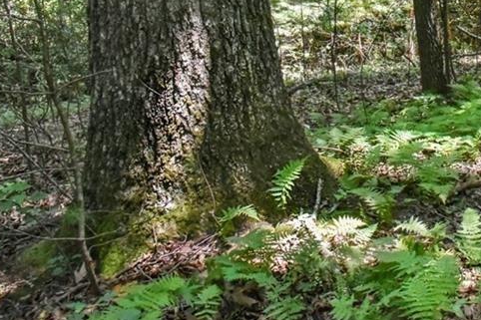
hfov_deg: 35.9
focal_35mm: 51
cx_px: 455
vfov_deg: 25.1
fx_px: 681
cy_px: -3
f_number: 11
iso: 4000
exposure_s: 1/125
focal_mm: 24
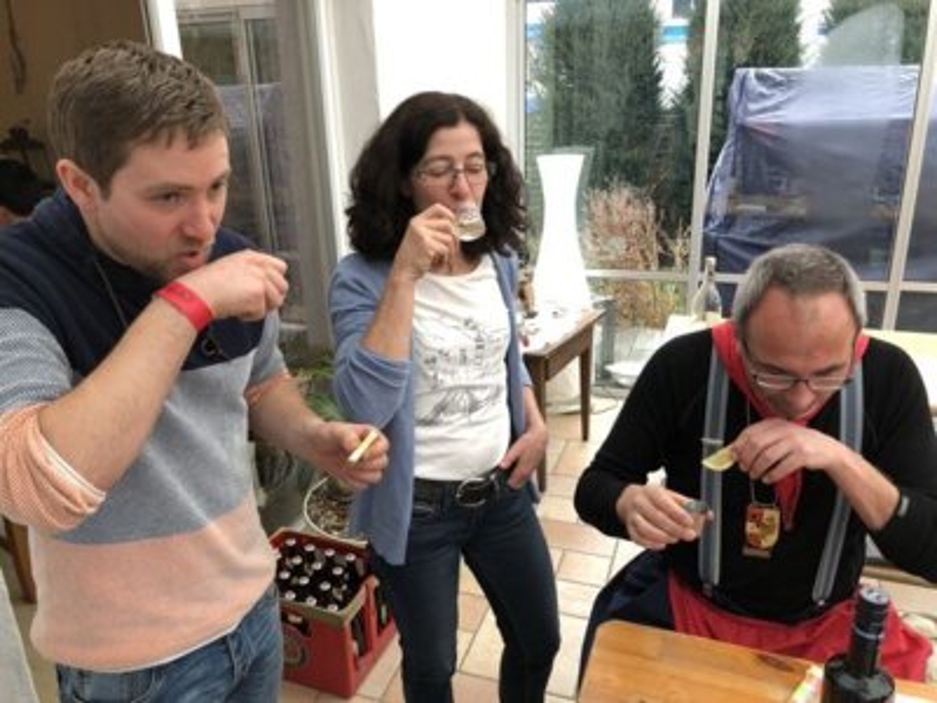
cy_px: 352
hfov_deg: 63.4
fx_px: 758
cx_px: 468
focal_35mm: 28
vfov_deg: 49.7
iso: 80
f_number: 1.8
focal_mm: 3.99
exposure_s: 1/120
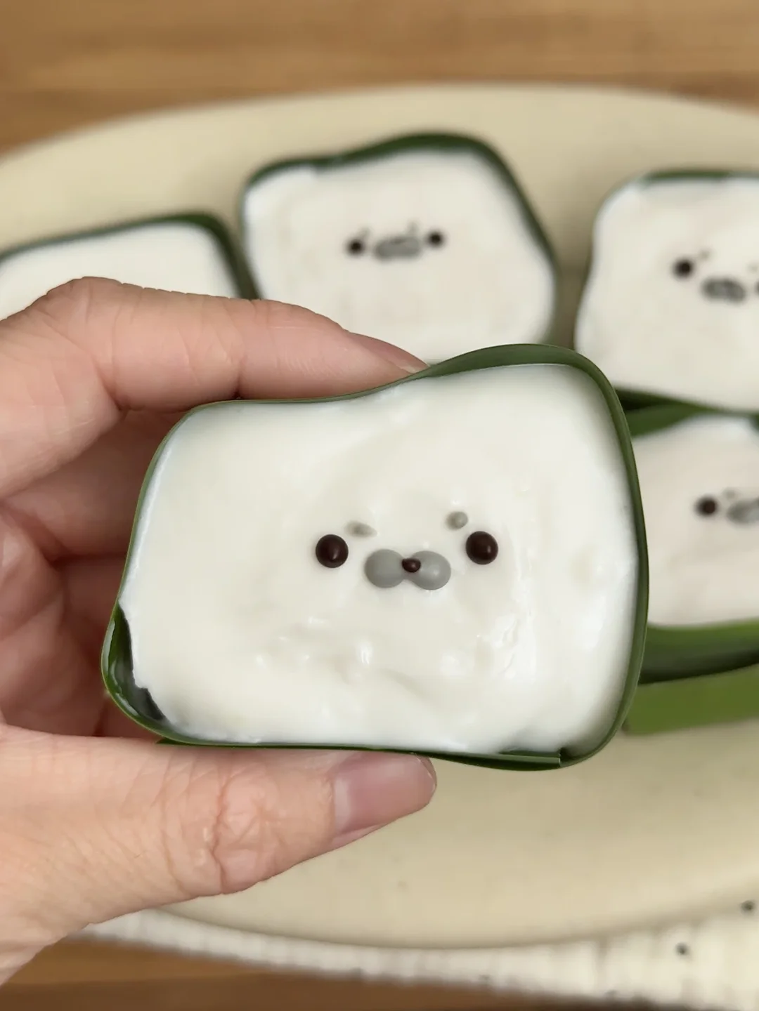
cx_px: 380
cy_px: 506
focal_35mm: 48
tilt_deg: -58.5
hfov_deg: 30.3
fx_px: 1403
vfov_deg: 39.7
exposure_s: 1/121
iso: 80
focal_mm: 6.76
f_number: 1.78
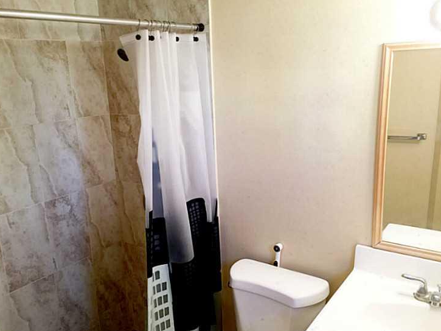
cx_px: 206
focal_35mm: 32
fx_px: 408
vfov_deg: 44.2
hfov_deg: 56.8
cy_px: 172
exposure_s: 1/15
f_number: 2.2
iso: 32
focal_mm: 4.15
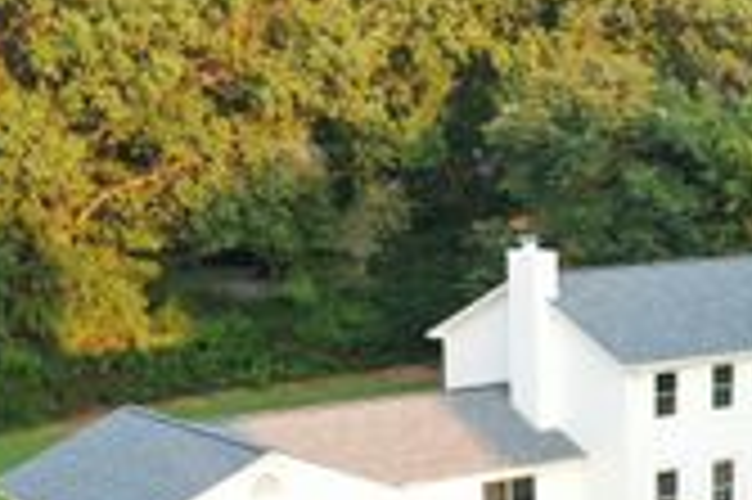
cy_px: 511
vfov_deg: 15.9
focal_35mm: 84
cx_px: 626
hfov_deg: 23.8
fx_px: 1753
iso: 100
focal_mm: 10.26
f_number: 3.5
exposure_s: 1/50
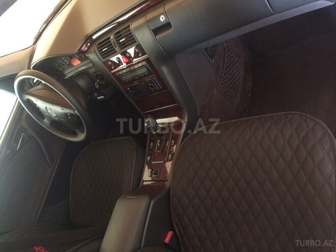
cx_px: 168
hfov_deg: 61.7
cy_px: 126
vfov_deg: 48.2
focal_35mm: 29
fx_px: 281
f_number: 2.2
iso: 400
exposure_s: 1/17
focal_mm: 4.15
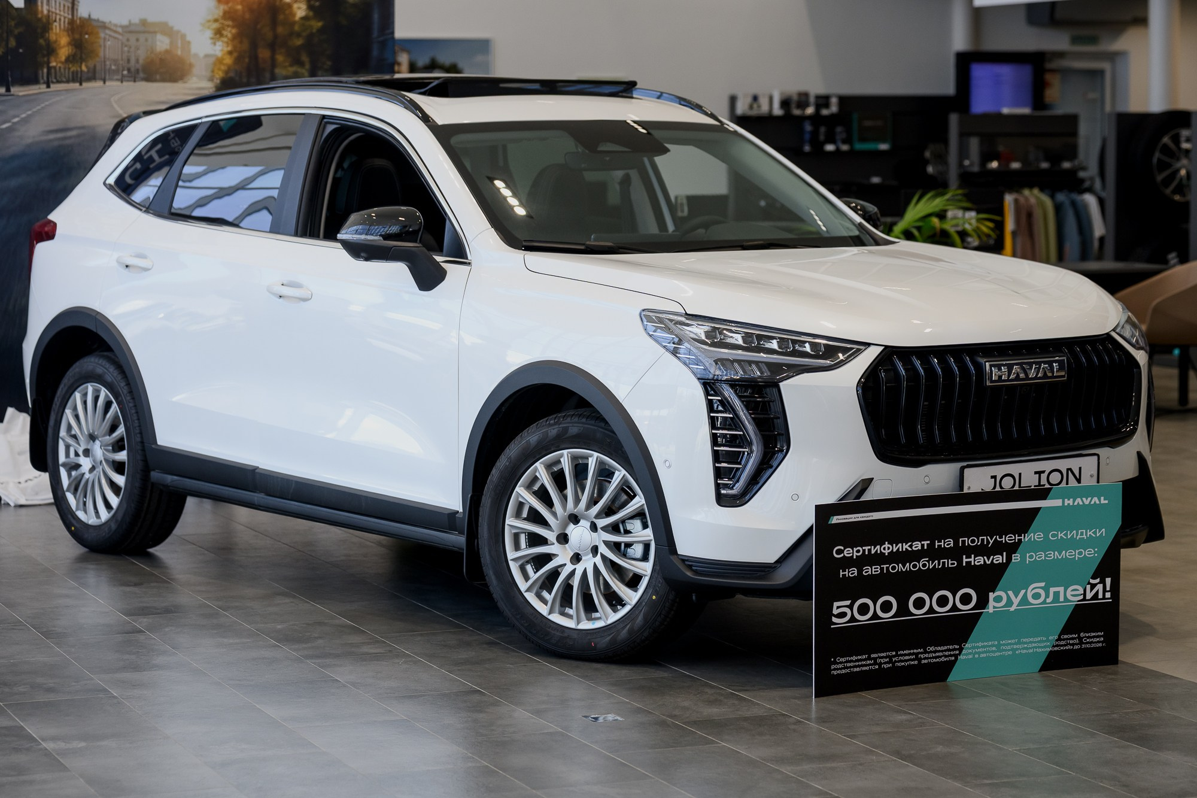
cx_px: 619
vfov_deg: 16.3
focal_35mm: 84
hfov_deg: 24.2
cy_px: 400
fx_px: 2789
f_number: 3.5
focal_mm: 79
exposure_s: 1/640
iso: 800
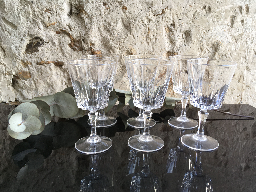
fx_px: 214
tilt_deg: -15.8
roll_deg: -0.1
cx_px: 128
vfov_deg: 48.2
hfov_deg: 61.7
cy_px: 96
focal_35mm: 29
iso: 32
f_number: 2.2
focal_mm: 4.15
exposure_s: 1/50
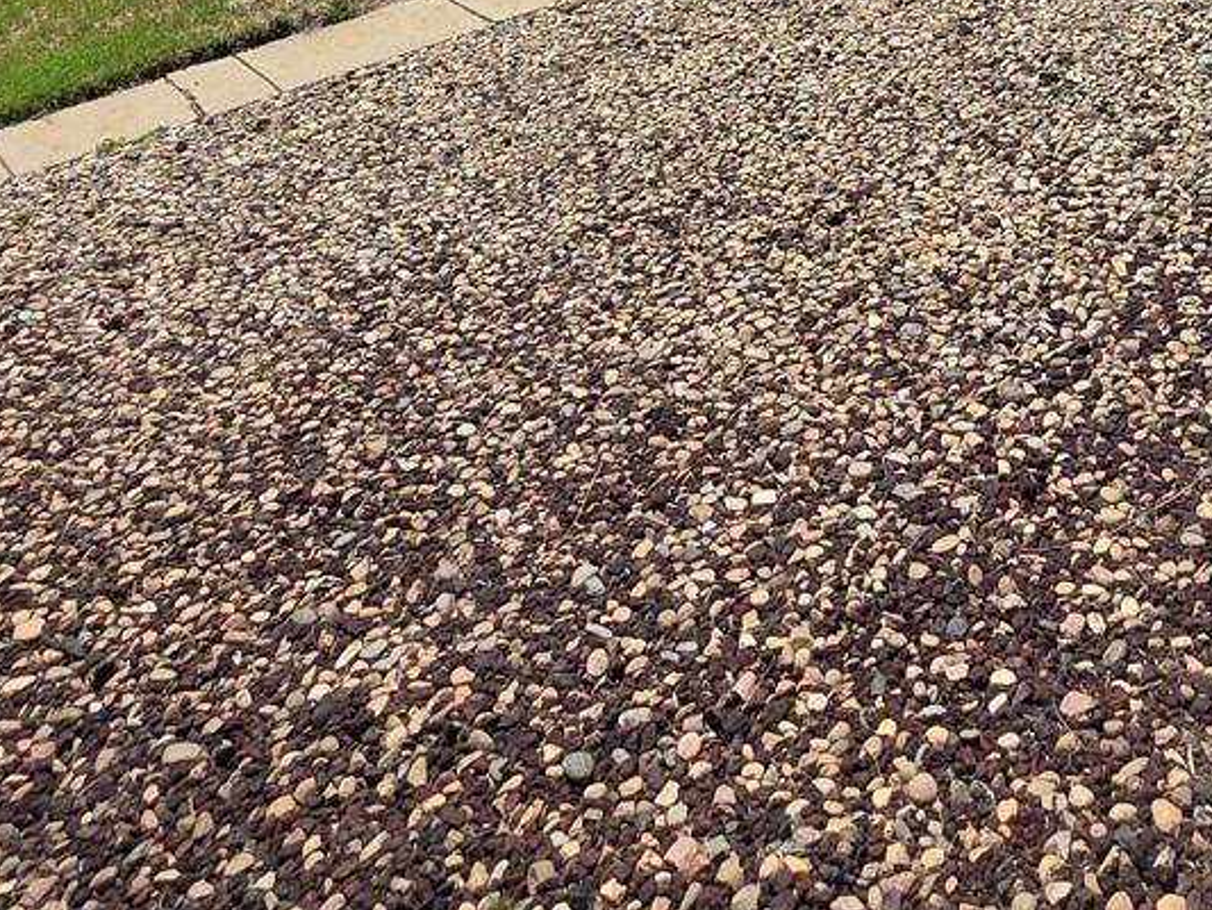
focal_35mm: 39
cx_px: 862
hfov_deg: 46.6
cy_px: -412
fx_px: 1366
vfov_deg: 27.3
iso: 40
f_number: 1.9
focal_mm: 2.2
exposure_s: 1/2060
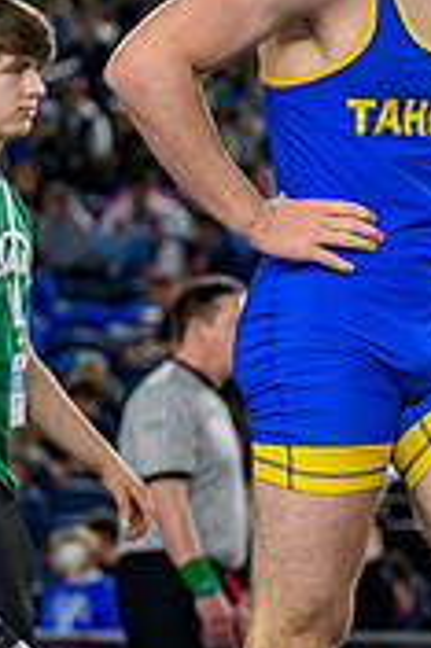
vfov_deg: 6.0
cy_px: 220
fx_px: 6189
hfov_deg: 4.0
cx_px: 370
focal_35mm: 344
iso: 2000
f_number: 2.8
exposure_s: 1/1000
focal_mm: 74
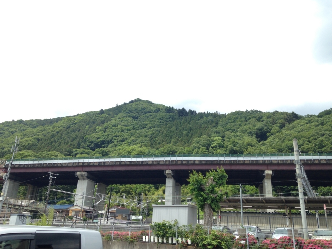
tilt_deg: +21.6
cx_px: 166
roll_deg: -2.1
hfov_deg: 55.4
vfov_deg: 42.9
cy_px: 124
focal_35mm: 33
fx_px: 317
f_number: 2.4
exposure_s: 1/919
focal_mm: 4.12
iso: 50
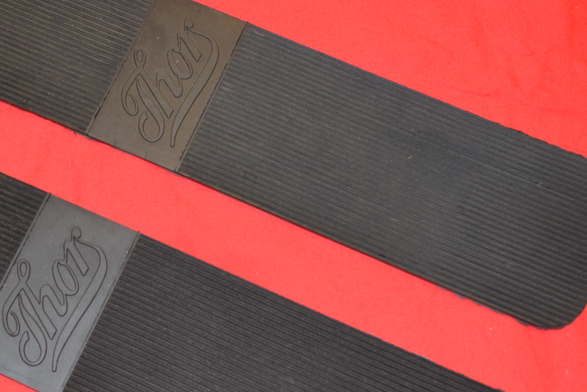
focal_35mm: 78
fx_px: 1272
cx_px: 114
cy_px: 214
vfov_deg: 17.5
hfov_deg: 25.5
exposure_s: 1/60
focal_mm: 22
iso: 500
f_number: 5
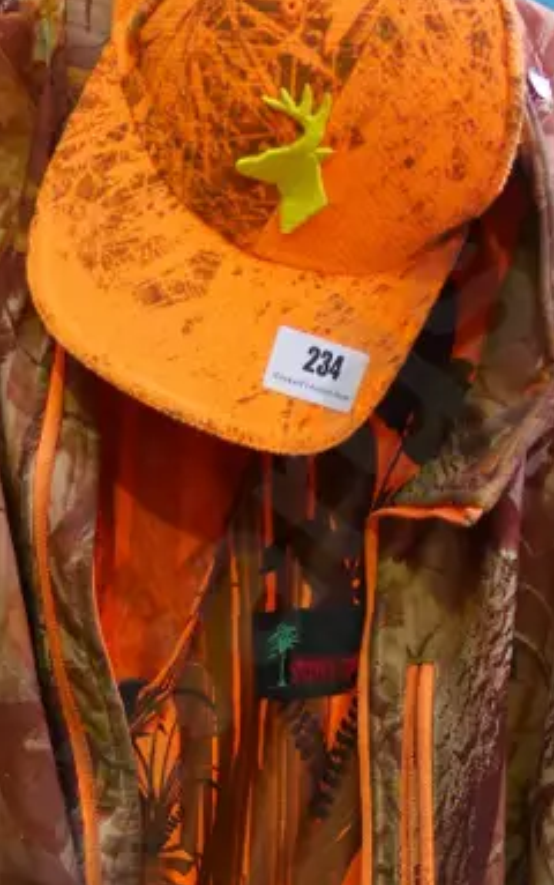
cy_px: 677
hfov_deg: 19.1
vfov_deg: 29.6
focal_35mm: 68
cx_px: 186
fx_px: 1640
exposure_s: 1/60
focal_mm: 12
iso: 3200
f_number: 4
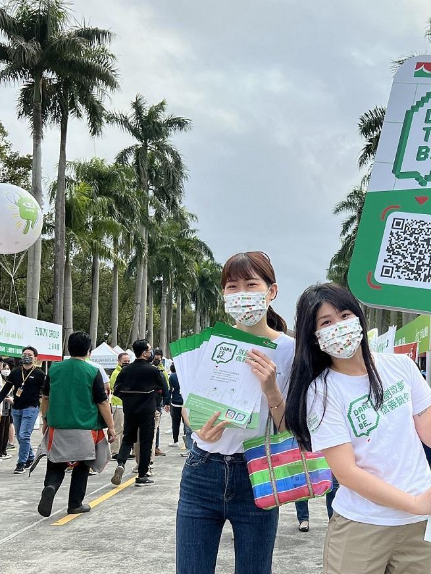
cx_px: 350
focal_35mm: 48
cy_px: 360
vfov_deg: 39.4
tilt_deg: +1.8
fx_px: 797
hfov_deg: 29.5
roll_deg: -0.1
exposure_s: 1/4115
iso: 50
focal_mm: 5.7
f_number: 1.5
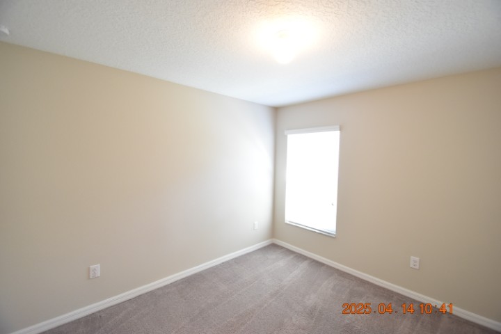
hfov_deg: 100.4
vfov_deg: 77.3
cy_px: 167
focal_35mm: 15
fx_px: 209
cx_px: 250
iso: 1100
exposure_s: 1/60
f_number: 3.5
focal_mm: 10
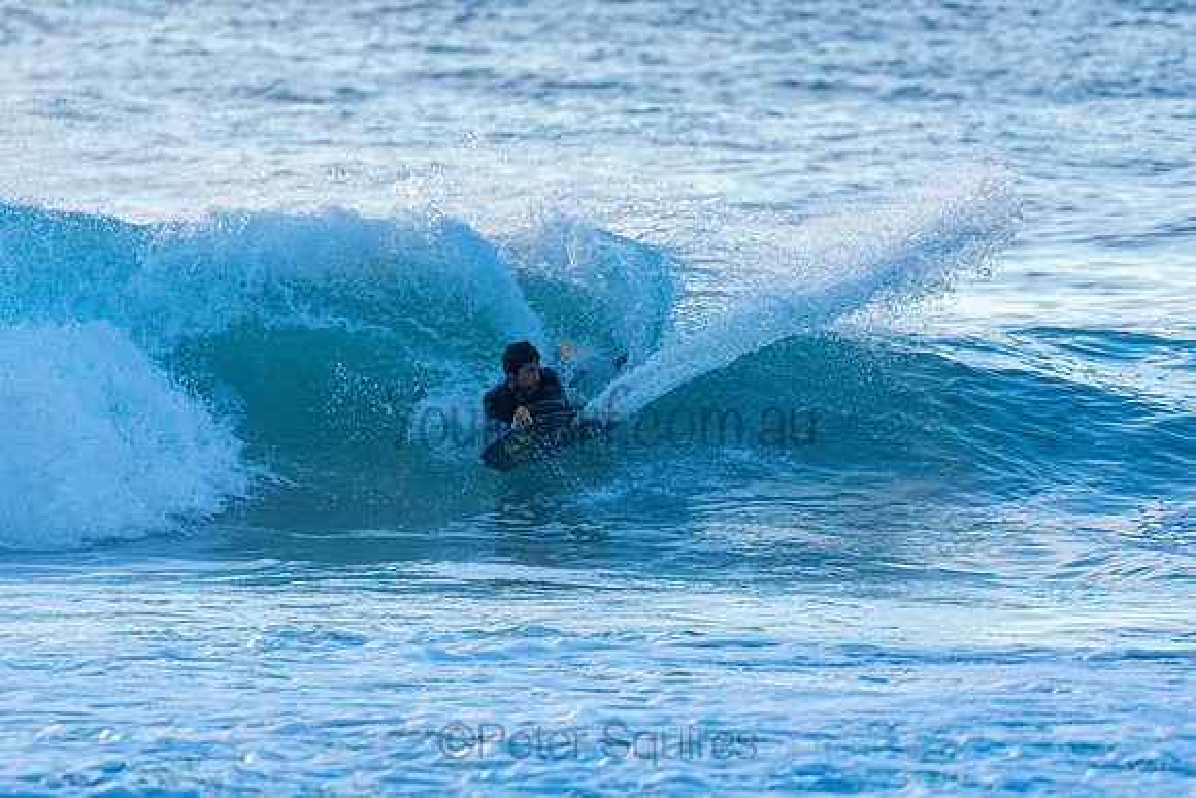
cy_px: 399
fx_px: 23924
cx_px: 598
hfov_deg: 2.9
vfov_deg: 1.9
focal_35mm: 720
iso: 500
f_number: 5.6
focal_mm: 480
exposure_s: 1/1250
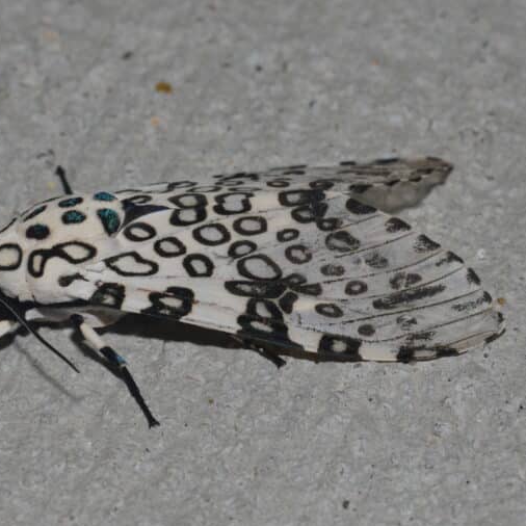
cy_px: 264
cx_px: 201
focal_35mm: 203
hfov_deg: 8.6
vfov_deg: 8.6
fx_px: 3484
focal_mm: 105
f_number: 22
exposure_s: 1/200
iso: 200
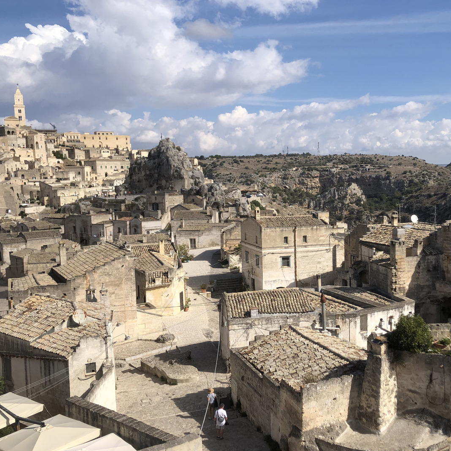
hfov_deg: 44.3
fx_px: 545
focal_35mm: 37
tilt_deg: -6.8
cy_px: 236
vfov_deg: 44.9
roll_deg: +1.4
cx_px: 297
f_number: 1.8
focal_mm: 4
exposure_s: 1/3247
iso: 20
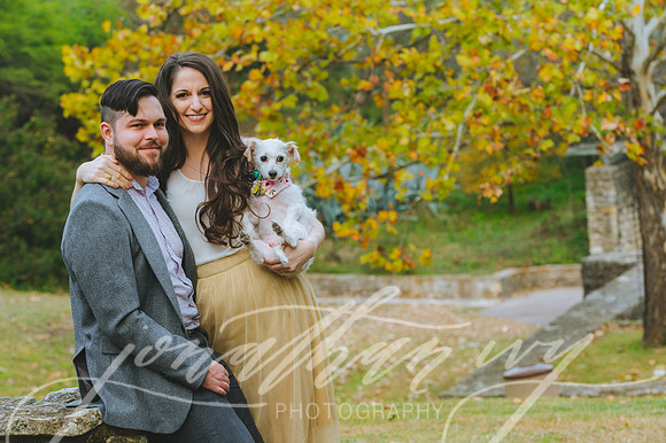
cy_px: 222
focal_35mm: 110
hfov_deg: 18.6
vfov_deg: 12.4
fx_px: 2034
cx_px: 333
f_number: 4
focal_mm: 110
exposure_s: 1/400
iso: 1000
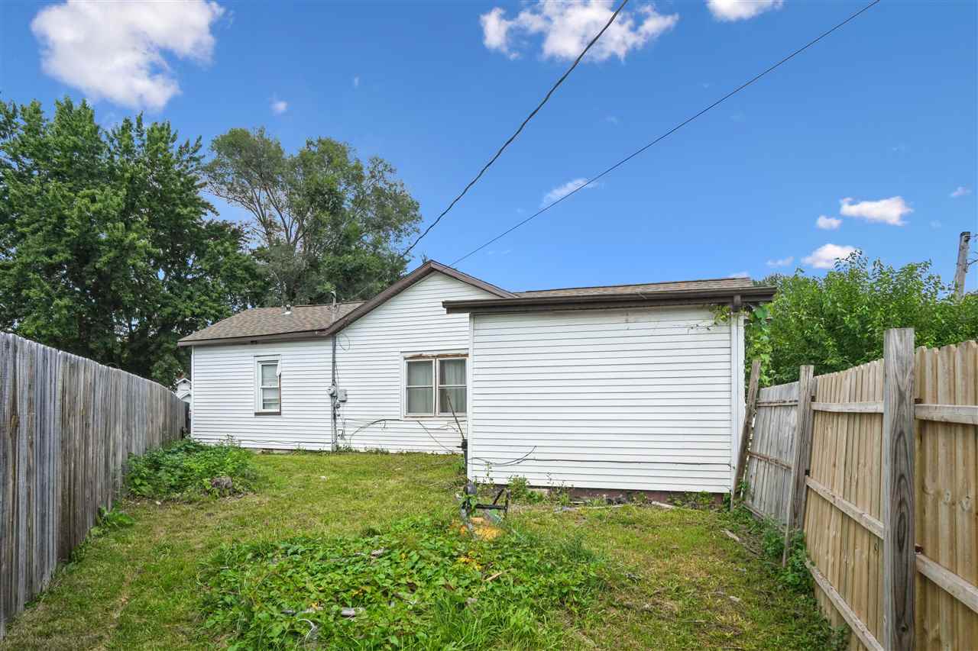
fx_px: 462
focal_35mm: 17
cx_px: 489
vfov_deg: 70.4
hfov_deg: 93.3
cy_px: 326
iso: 400
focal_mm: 17
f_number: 8
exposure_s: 1/1000
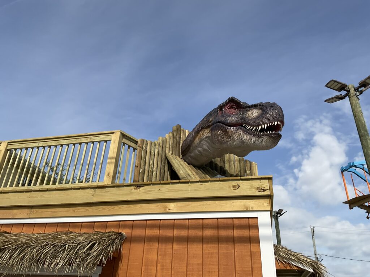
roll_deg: -3.2
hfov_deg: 61.7
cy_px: 138
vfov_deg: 48.2
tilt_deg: +31.0
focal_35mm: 29
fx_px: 310
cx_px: 185
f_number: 1.8
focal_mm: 3
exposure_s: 1/2959
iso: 16
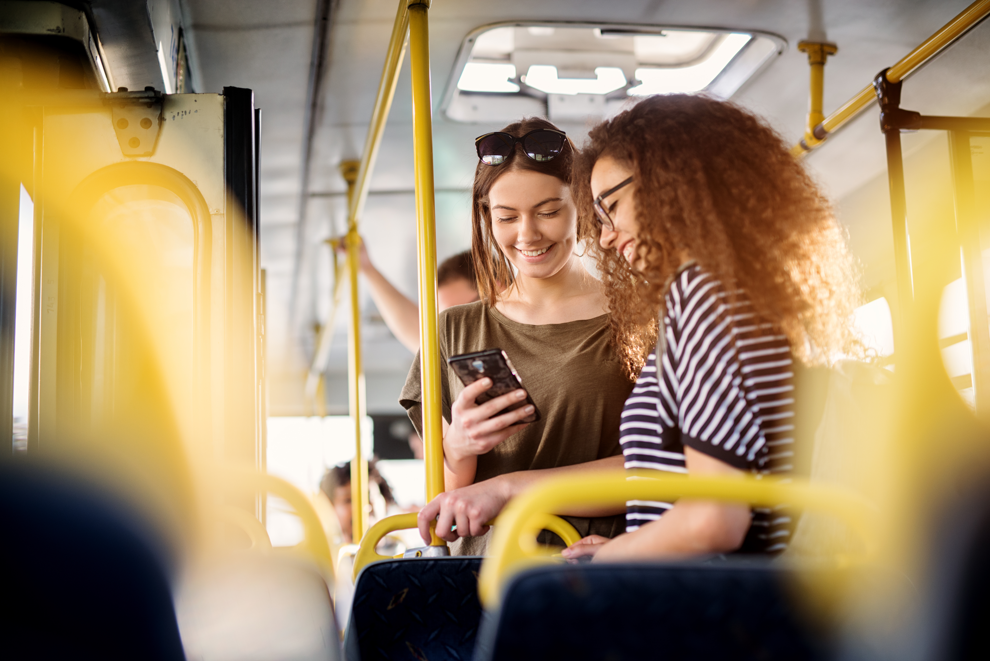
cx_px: 495
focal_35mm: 50
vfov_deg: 27.0
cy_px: 330
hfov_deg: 39.6
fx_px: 1375
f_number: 1.8
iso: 320
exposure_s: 1/400
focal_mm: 50
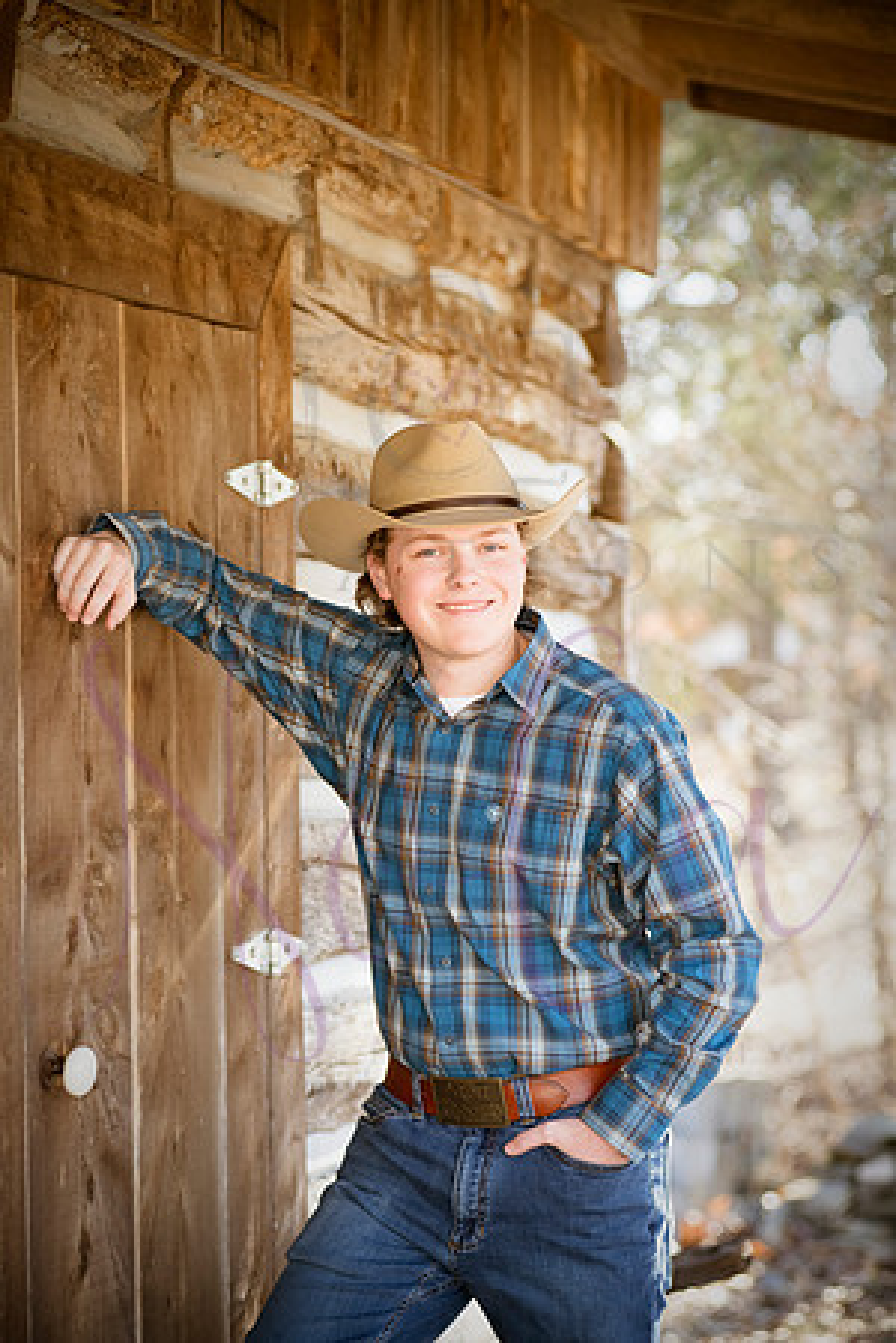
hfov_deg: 13.0
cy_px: 672
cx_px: 448
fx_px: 3920
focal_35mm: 105
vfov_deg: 19.5
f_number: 4
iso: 800
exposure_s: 1/500
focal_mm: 105
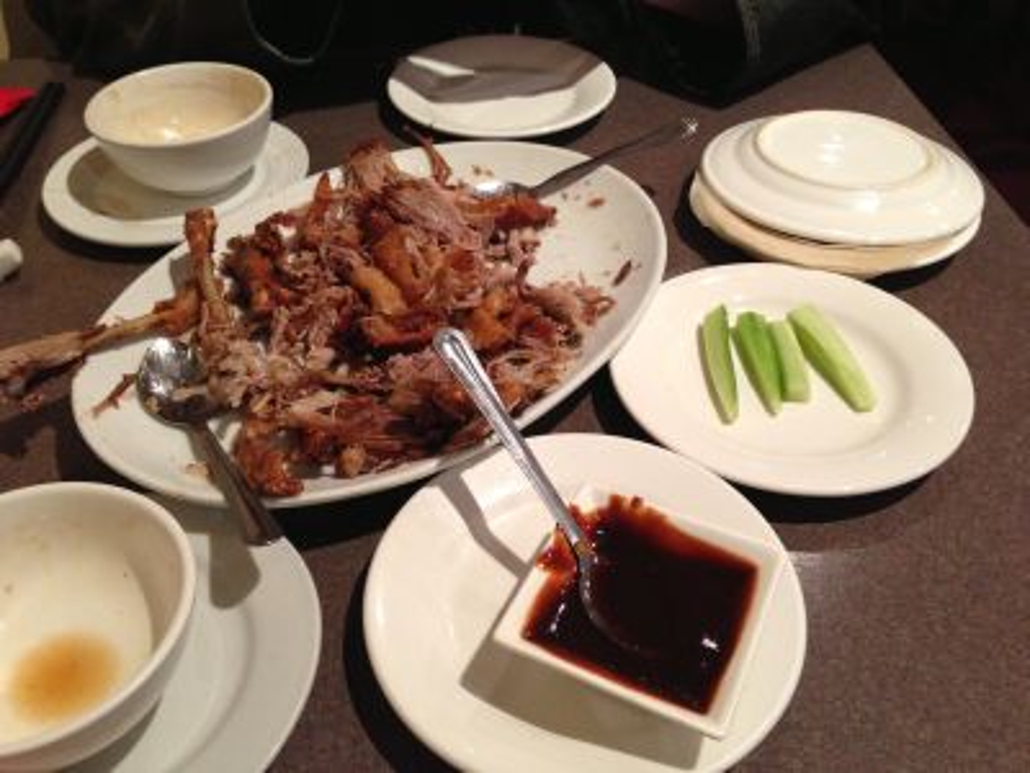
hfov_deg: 55.4
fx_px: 982
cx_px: 515
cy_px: 386
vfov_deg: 42.9
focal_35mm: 33
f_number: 2.4
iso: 200
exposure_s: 1/20
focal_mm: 4.13
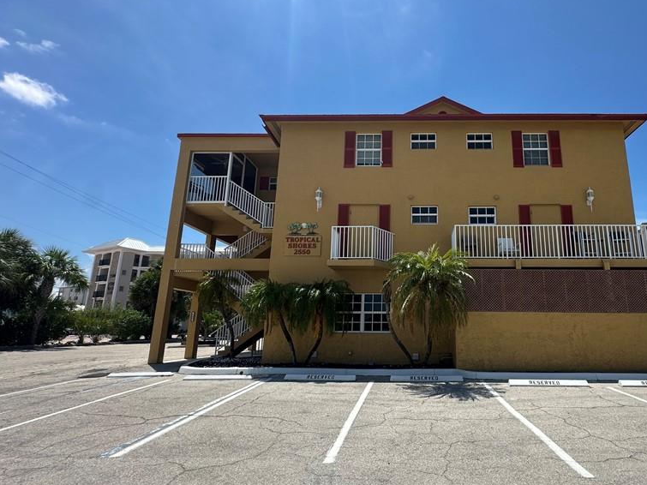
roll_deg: -0.5
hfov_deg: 82.8
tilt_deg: +13.6
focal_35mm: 19
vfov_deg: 68.6
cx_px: 410
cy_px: 255
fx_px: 355
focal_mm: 2.22
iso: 50
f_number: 2.2
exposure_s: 1/1618
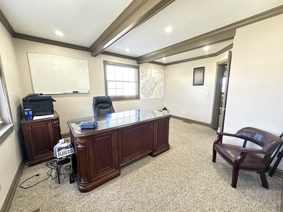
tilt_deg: -9.1
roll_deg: -0.8
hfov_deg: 102.1
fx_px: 114
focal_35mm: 14
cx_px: 142
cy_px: 106
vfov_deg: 85.7
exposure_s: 1/60
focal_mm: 2.22
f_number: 2.2
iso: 400
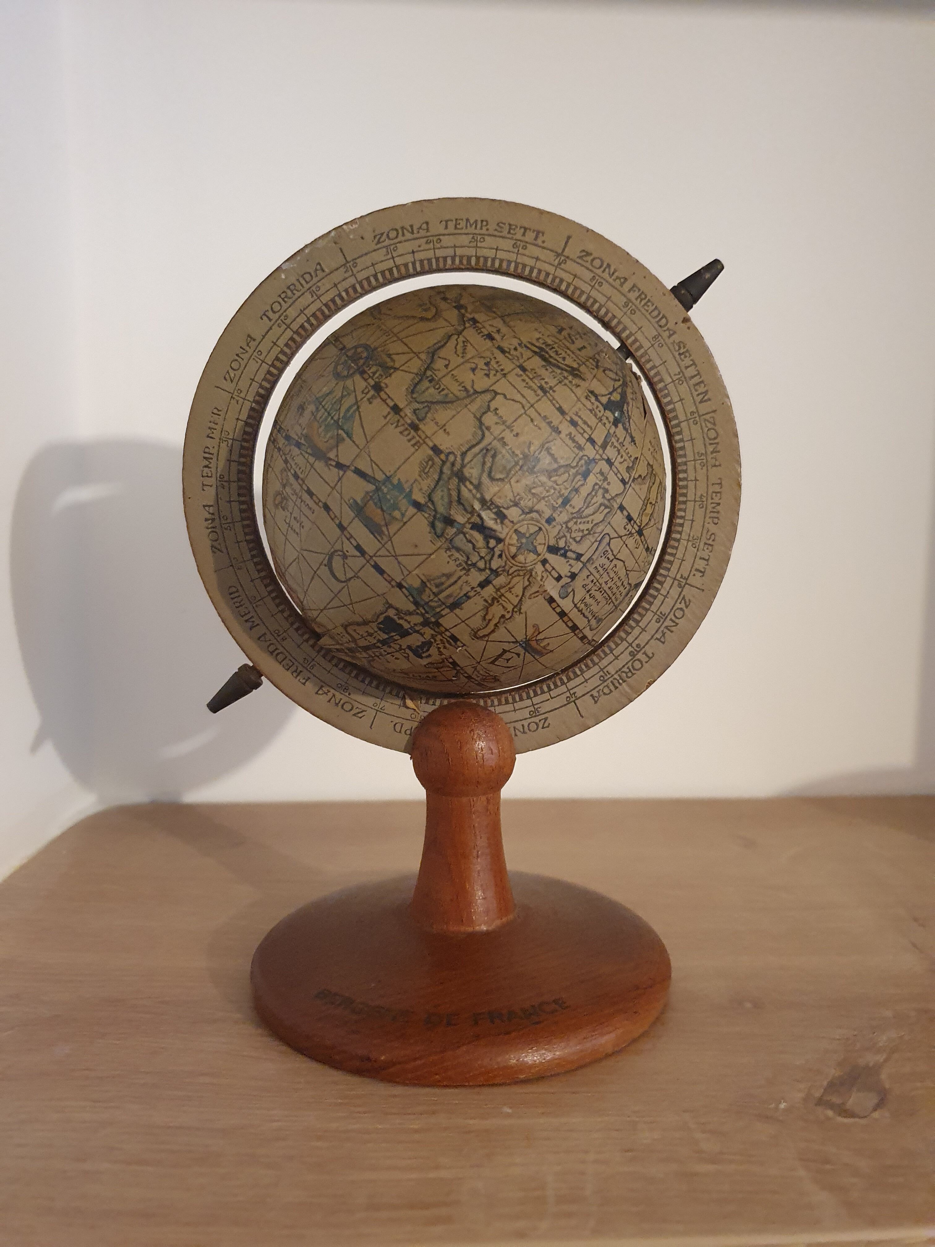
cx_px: 468
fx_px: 936
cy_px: 624
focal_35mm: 26
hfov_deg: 53.1
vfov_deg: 67.3
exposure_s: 1/50
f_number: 1.5
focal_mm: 4.32
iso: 500
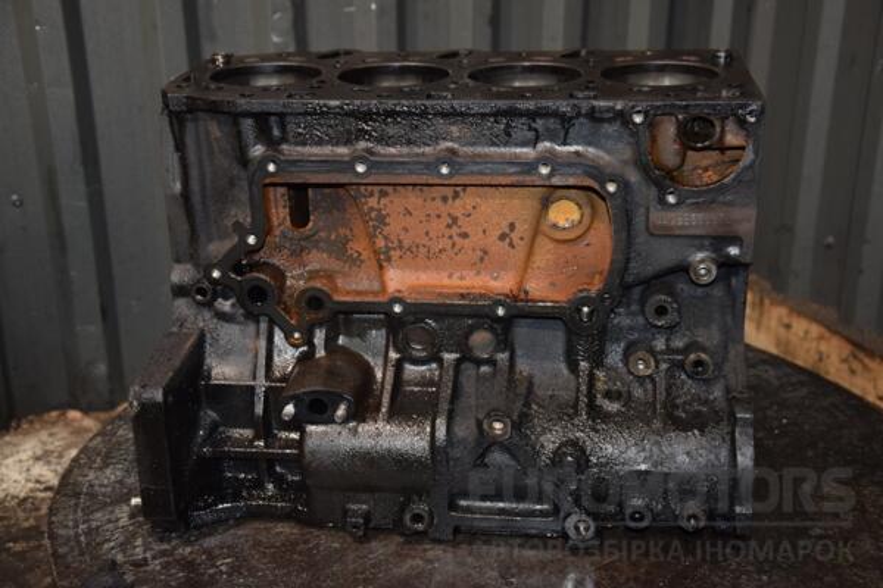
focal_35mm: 51
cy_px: 294
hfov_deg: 38.9
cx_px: 442
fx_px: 1251
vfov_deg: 26.5
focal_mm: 34
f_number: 5
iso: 800
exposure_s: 1/60
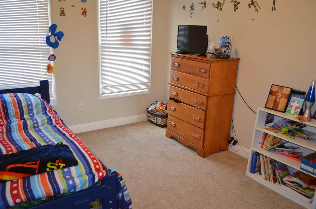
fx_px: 289
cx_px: 158
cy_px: 104
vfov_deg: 39.8
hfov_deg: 57.3
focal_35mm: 33
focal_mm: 22
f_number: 3.8
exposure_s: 1/60
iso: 1000
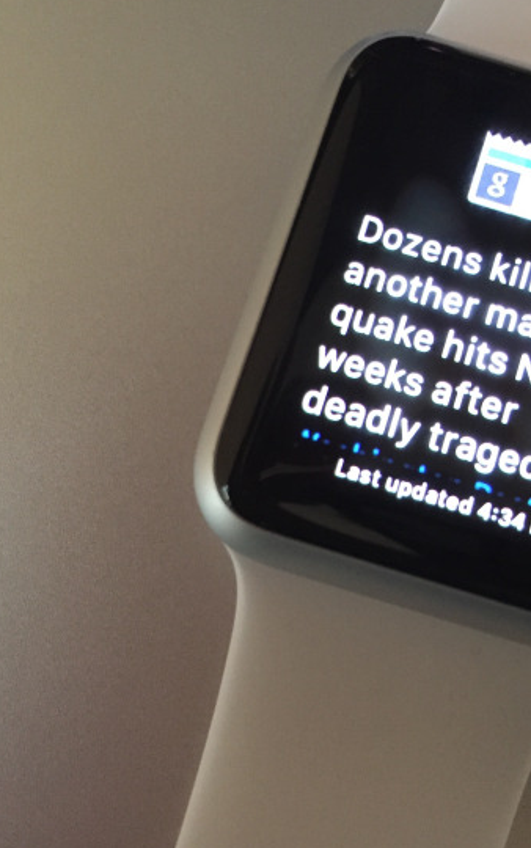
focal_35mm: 42
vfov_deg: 47.2
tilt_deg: -75.9
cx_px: 421
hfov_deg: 29.9
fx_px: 971
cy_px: 424
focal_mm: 4.15
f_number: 2.2
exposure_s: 1/15
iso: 400
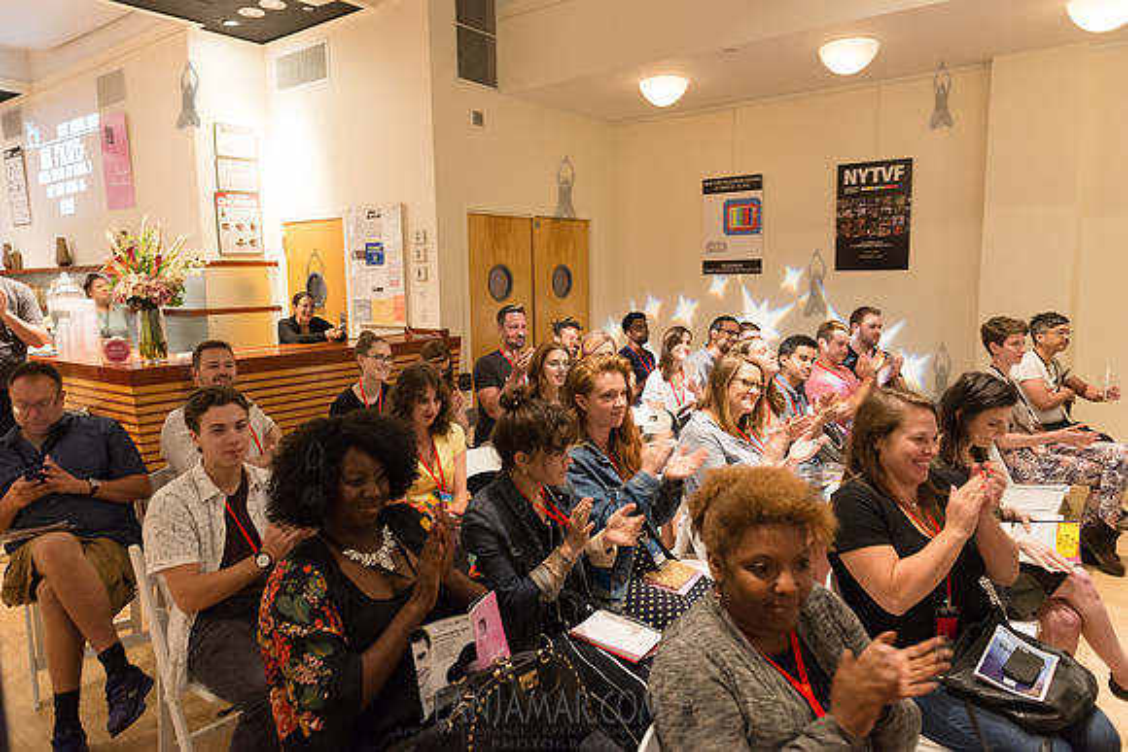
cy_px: 376
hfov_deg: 73.7
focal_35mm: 24
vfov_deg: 53.2
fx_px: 752
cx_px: 564
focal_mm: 24
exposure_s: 1/60
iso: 2500
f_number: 4
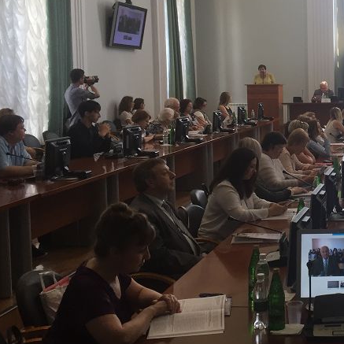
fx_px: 675
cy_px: 116
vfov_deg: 28.4
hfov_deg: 26.0
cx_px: 396
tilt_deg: -1.9
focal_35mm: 60
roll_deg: -0.5
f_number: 2.2
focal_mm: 4.15
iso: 32
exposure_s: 1/33
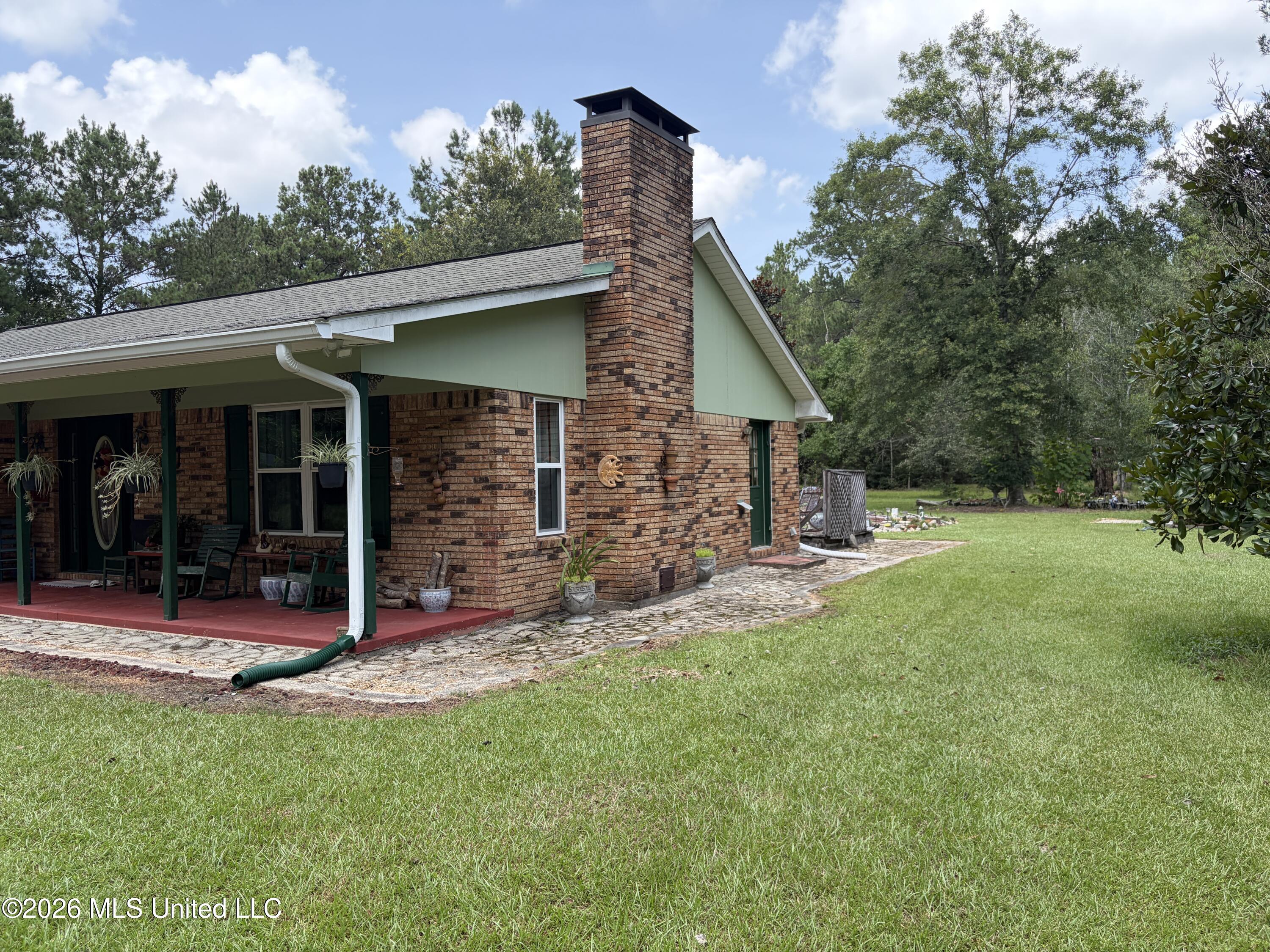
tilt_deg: -0.2
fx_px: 954
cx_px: 635
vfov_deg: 53.1
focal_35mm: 26
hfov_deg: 67.3
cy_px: 476
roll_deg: +1.5
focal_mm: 5.96
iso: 64
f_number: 1.6
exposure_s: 1/933
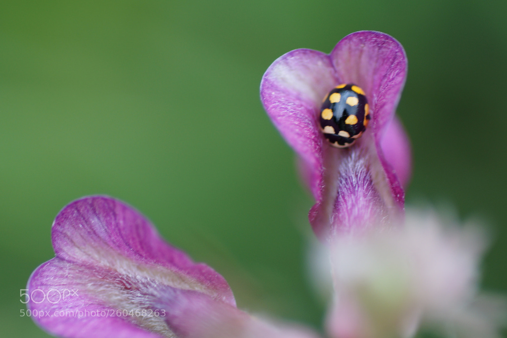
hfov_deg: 13.7
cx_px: 254
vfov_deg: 9.1
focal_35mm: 150
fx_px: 2111
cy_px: 169
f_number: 2.8
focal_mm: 100
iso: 200
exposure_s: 1/80
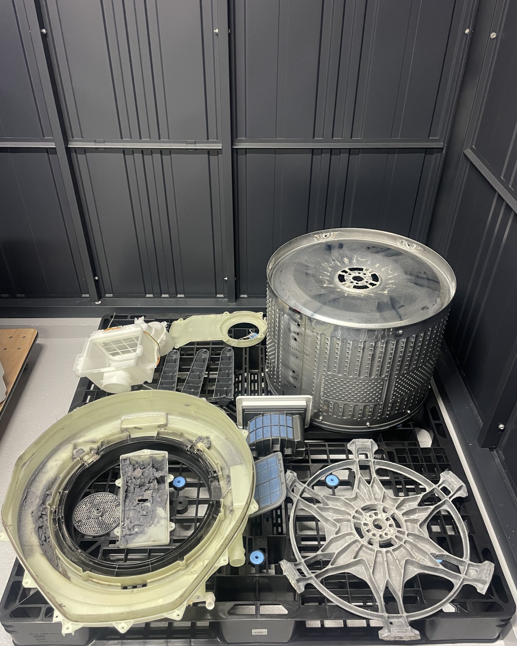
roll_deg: -1.1
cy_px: 351
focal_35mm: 28
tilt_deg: -38.6
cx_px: 258
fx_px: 536
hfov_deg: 51.5
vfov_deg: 62.1
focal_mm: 4.2
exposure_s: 1/50
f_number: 1.6
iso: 320
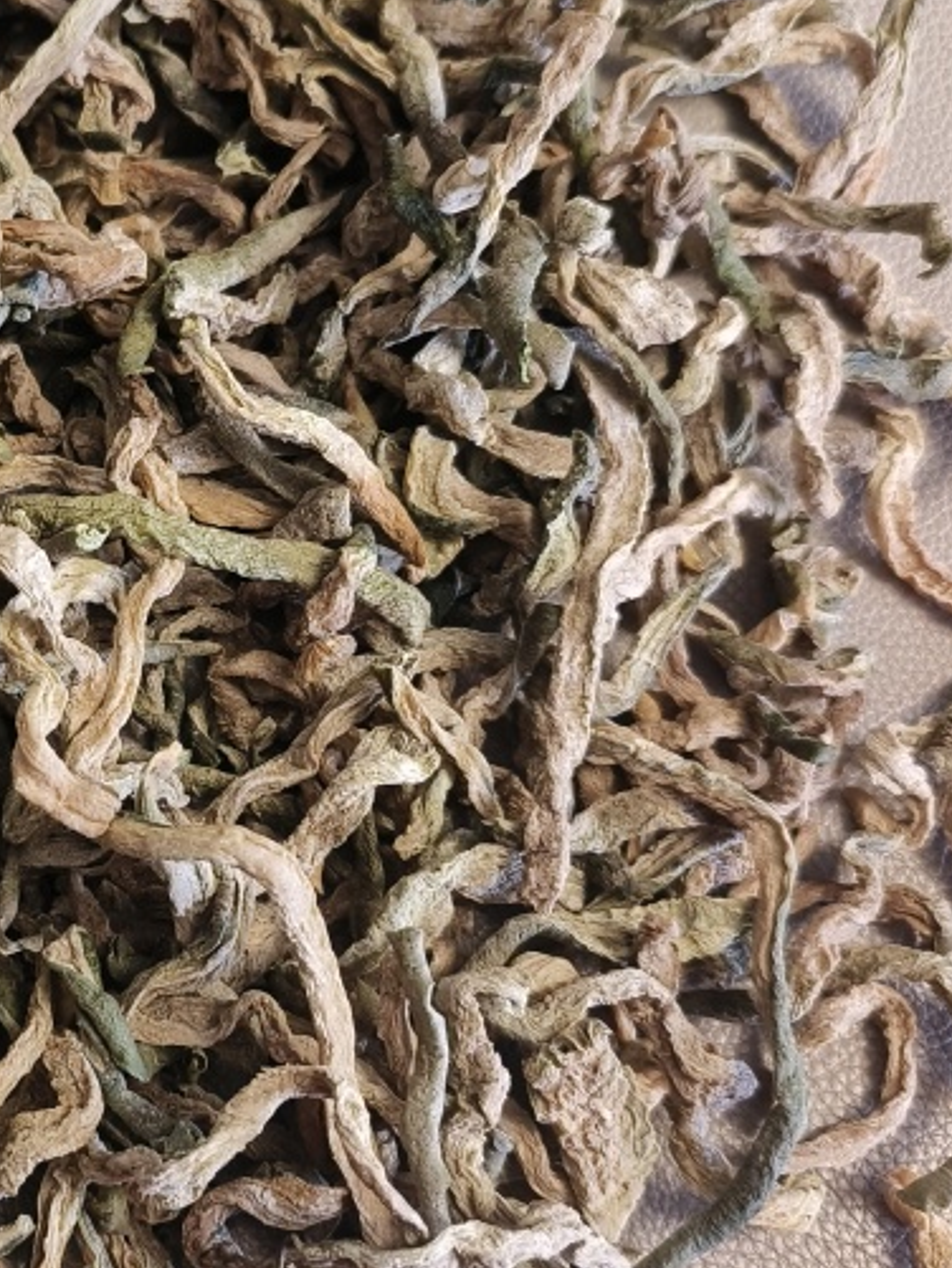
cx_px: 15
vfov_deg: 38.9
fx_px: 1796
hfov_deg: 28.0
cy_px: 637
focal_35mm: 49
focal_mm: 5.5
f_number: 1.75
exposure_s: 1/50
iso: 1200
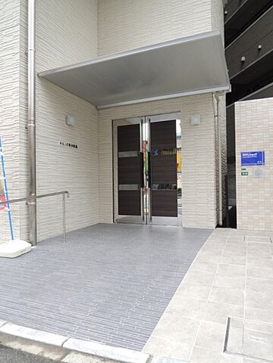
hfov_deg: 56.8
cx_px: 136
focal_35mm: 24
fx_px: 252
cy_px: 182
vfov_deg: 71.6
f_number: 2.8
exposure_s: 1/160
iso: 100
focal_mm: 4.3
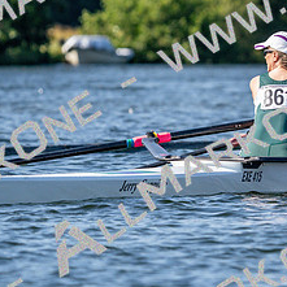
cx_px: 318
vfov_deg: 2.4
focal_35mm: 741
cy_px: 76
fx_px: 6951
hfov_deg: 2.4
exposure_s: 1/1600
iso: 320
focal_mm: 332
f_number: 6.3
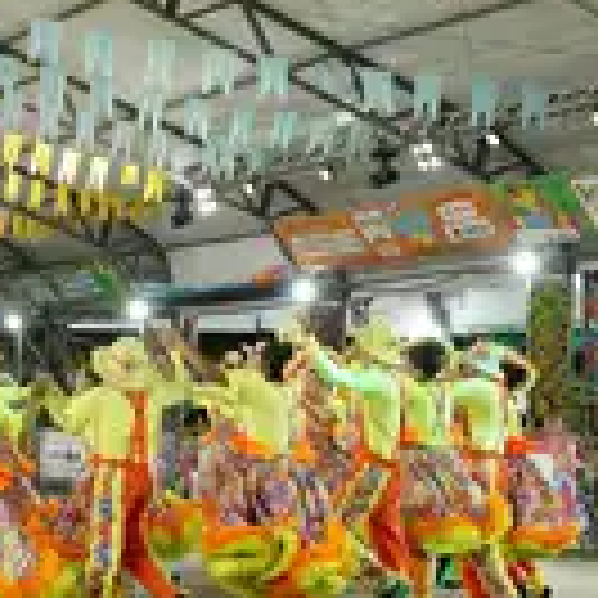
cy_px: 225
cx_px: -67
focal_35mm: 92
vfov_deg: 18.9
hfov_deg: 18.2
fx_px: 1798
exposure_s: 1/640
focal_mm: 24
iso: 4000
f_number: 2.8
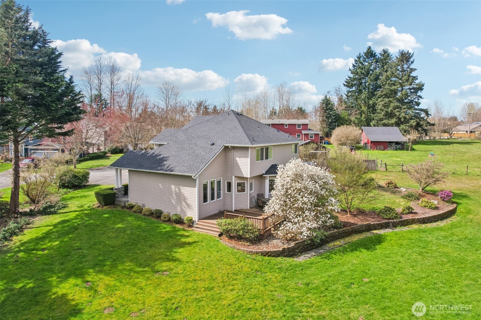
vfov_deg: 57.2
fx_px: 294
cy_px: 160
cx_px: 240
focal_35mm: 22
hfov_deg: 78.6
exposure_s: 1/1000
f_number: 2.8
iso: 100
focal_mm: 8.4
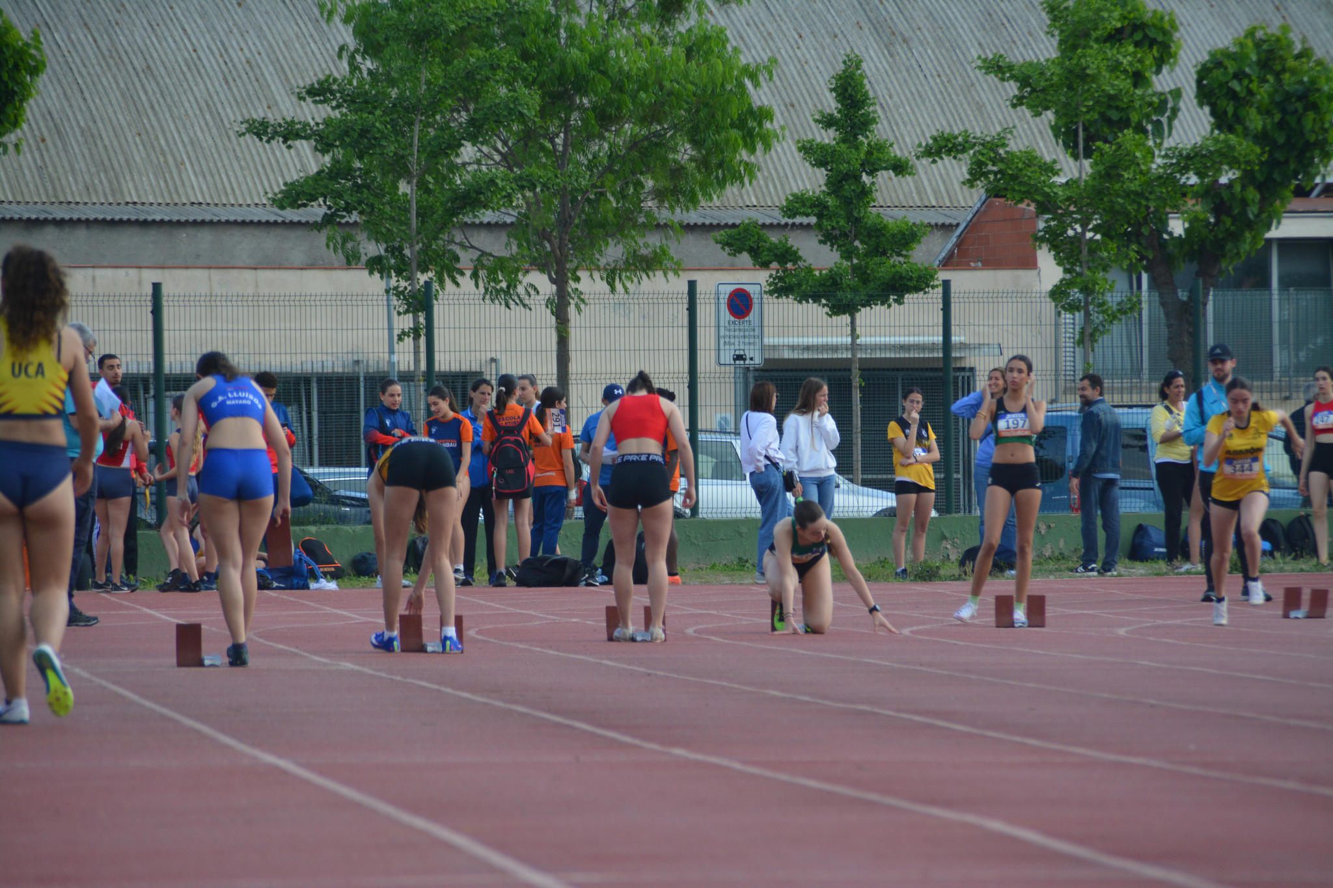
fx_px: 11107
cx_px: 666
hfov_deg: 6.9
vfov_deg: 4.6
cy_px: 444
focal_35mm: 300
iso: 720
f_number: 6.3
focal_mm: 200
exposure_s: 1/1000
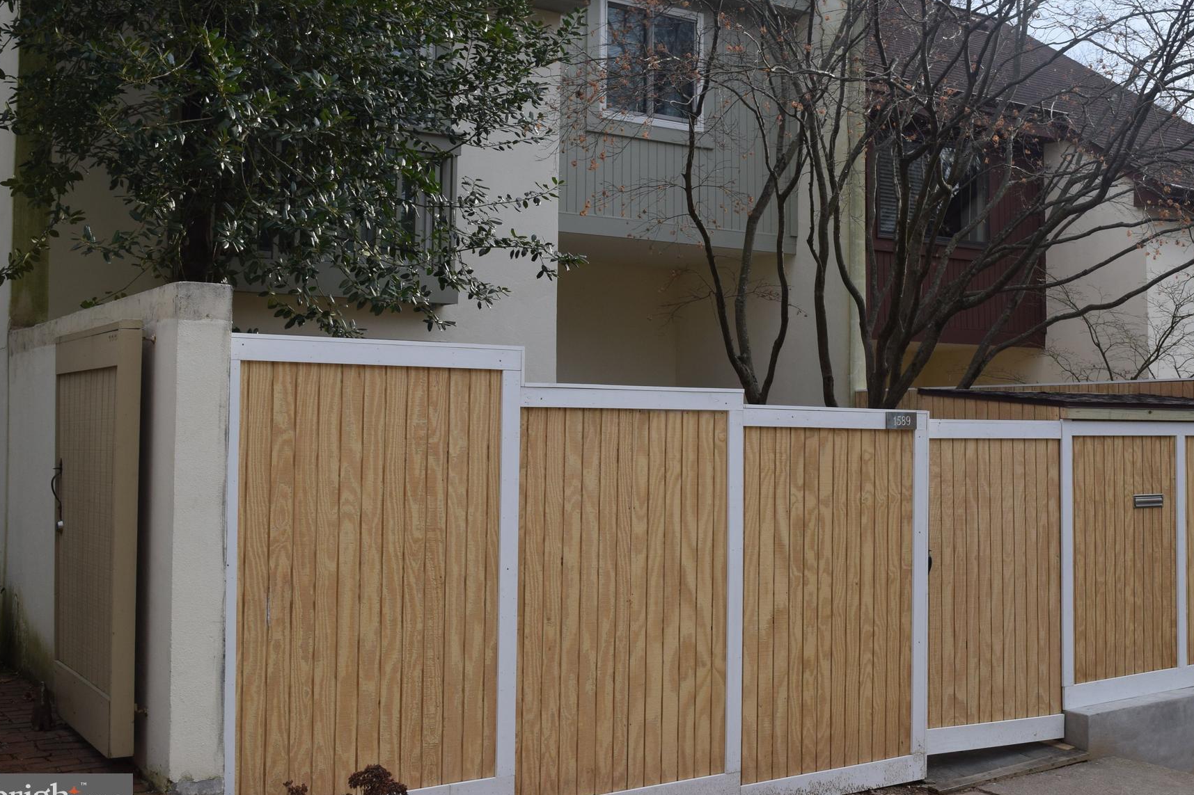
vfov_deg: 31.2
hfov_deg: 45.3
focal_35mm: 43
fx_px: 1426
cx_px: 691
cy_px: 349
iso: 360
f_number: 8
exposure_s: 1/250
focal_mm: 24
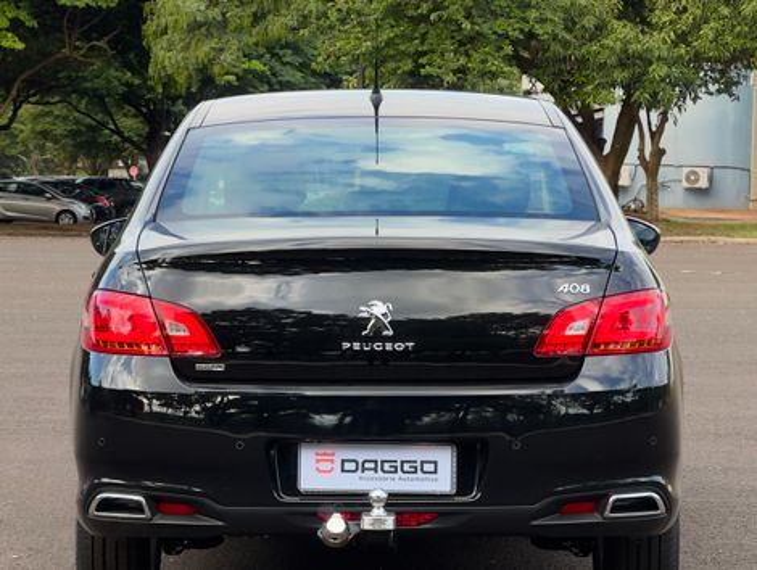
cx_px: 378
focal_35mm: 77
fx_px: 1686
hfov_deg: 25.3
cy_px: 285
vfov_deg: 19.2
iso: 25
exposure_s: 1/99
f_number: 2.8
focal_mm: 9
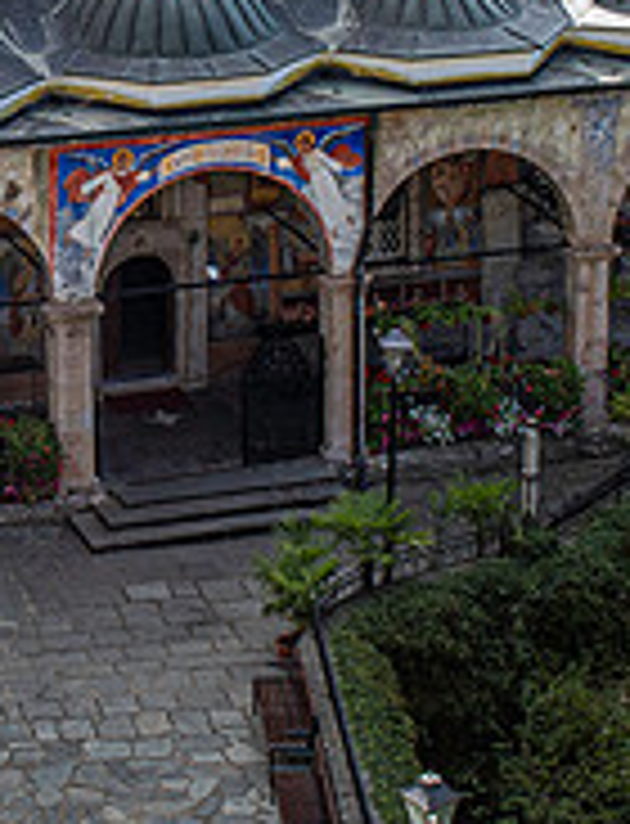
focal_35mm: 133
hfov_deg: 11.2
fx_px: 3187
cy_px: 108
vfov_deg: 14.6
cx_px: 0
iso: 100
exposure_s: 1/100
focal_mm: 31
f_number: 11
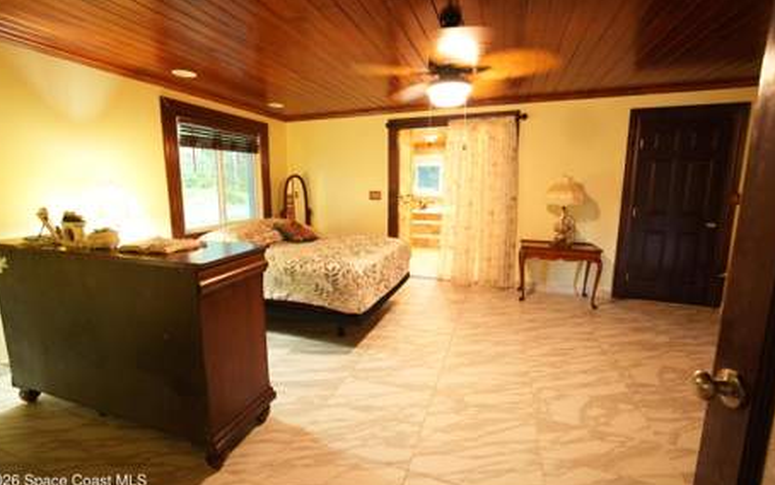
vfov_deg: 76.5
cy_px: 232
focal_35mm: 15
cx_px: 382
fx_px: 307
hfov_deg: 103.2
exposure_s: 1/25
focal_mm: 9
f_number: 2.8
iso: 1600
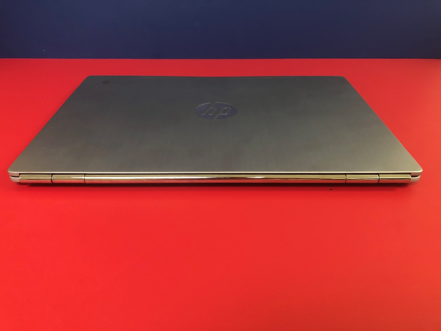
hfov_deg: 63.4
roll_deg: -1.3
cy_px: 166
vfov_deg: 49.7
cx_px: 220
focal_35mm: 28
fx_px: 357
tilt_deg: -32.5
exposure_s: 1/15
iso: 100
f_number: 1.8
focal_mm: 3.99
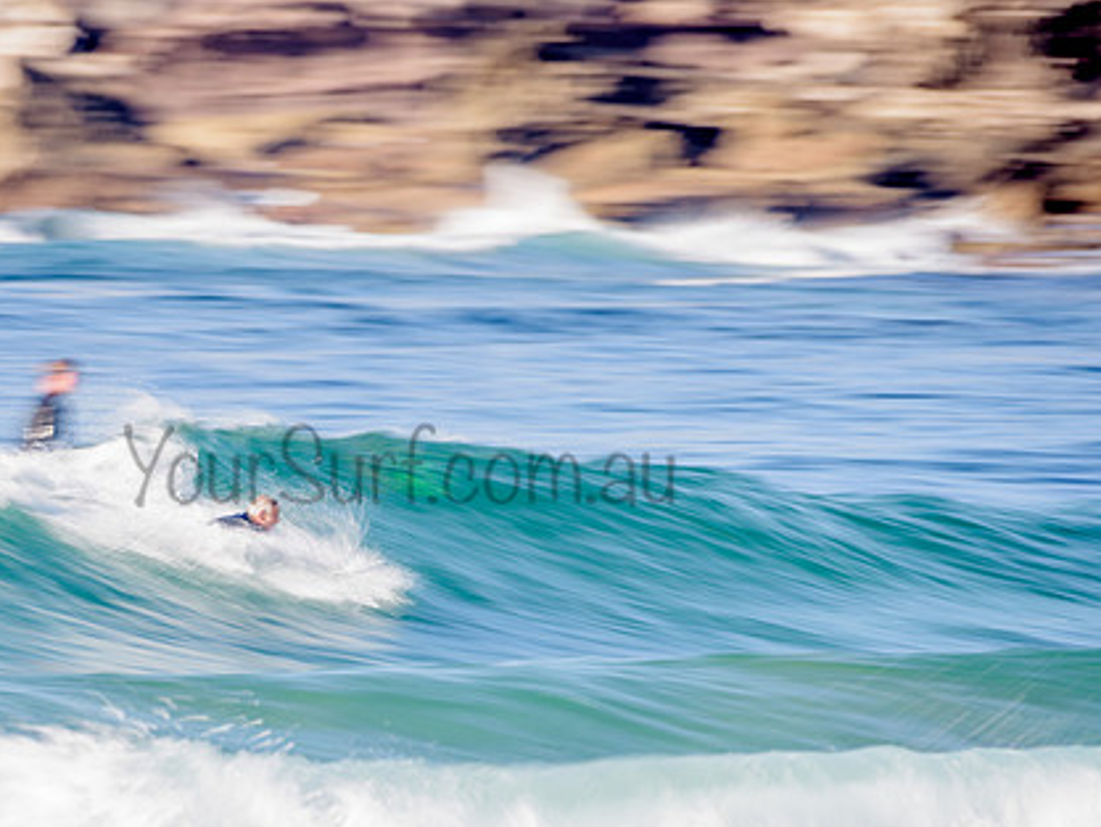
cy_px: 558
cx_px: 223
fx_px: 26057
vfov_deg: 1.8
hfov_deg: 2.4
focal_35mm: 819
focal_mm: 500
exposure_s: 1/13
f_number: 9
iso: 31
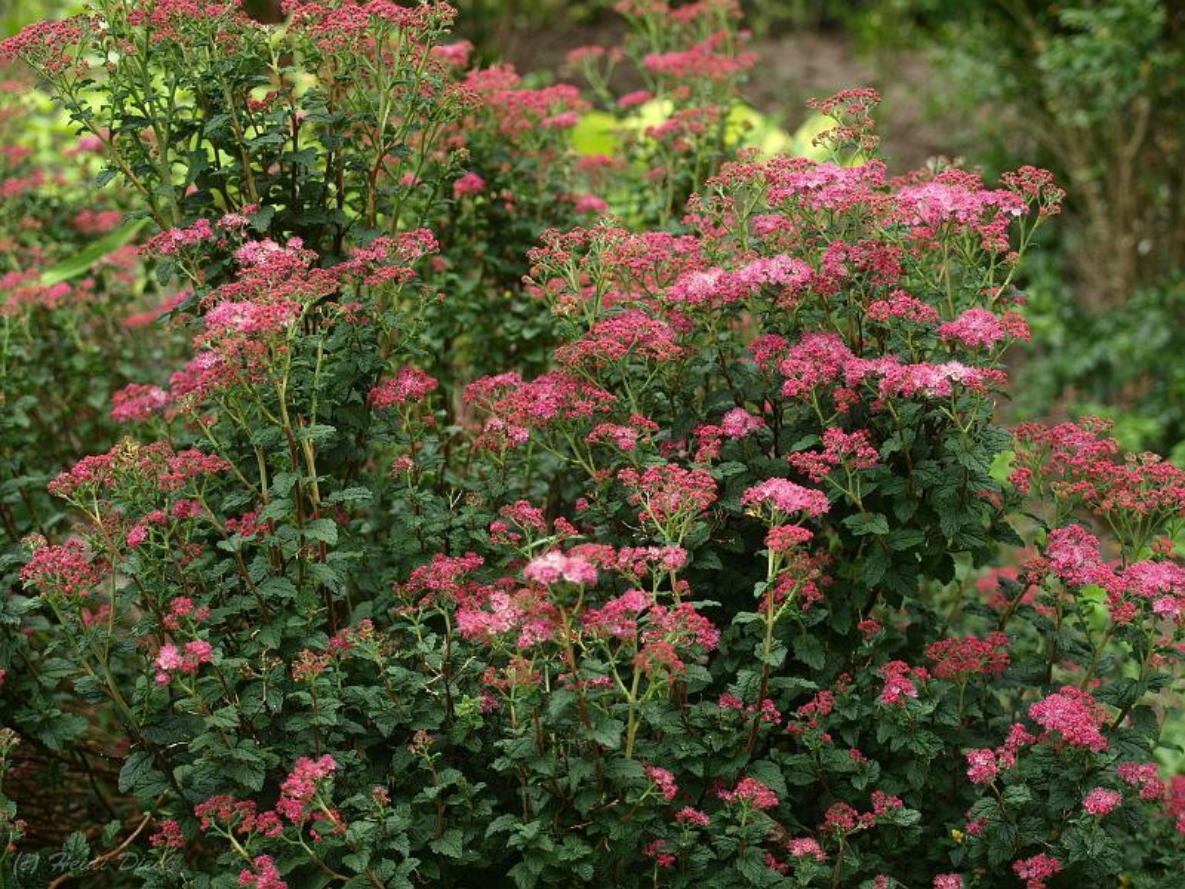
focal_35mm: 70
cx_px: 592
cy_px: 444
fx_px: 2396
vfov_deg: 21.0
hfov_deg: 27.8
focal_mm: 35
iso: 100
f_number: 3.5
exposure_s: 1/60
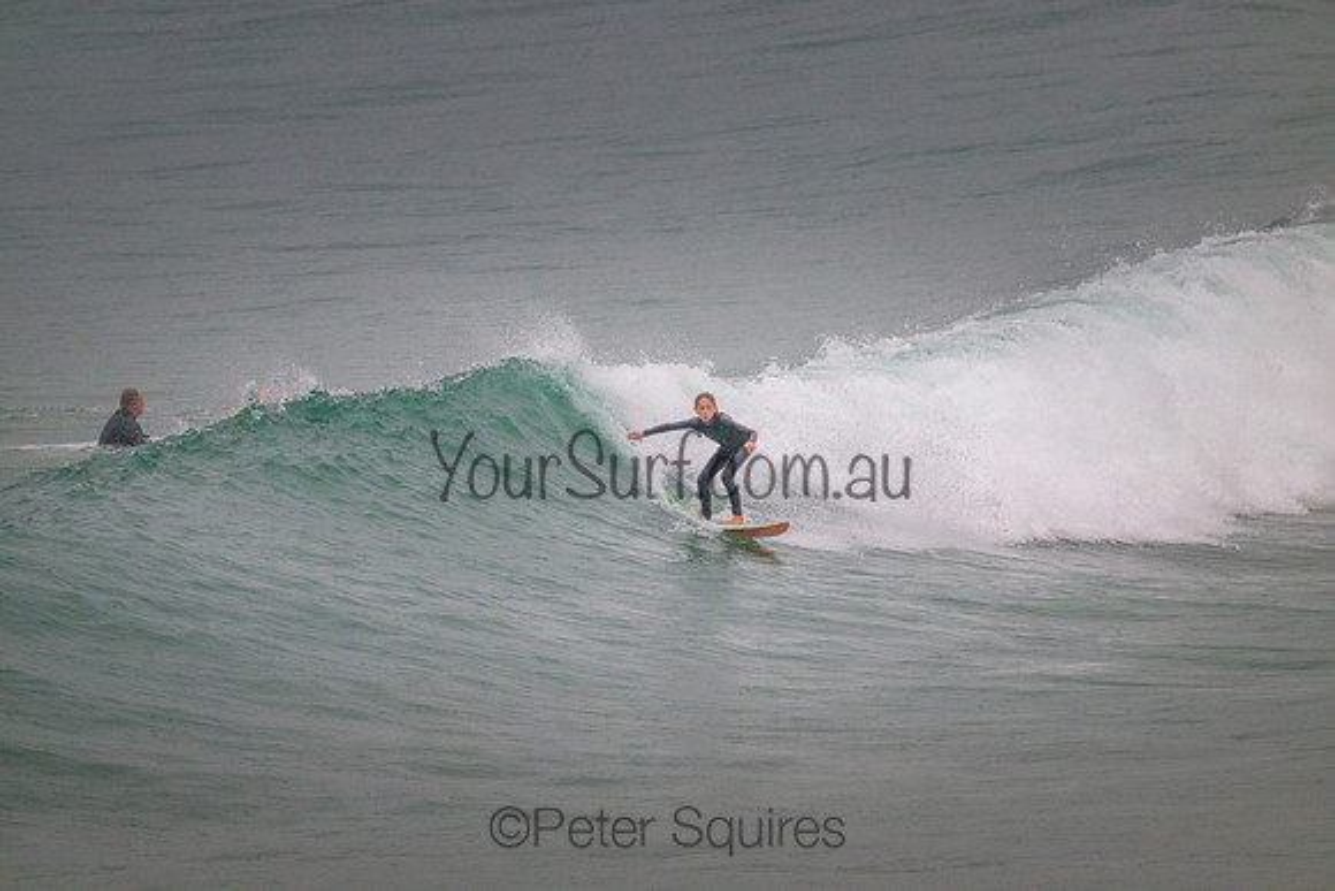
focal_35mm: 800
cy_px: 446
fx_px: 29672
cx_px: 668
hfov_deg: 2.6
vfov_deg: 1.7
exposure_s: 1/1250
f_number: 11
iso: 3200
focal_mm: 800
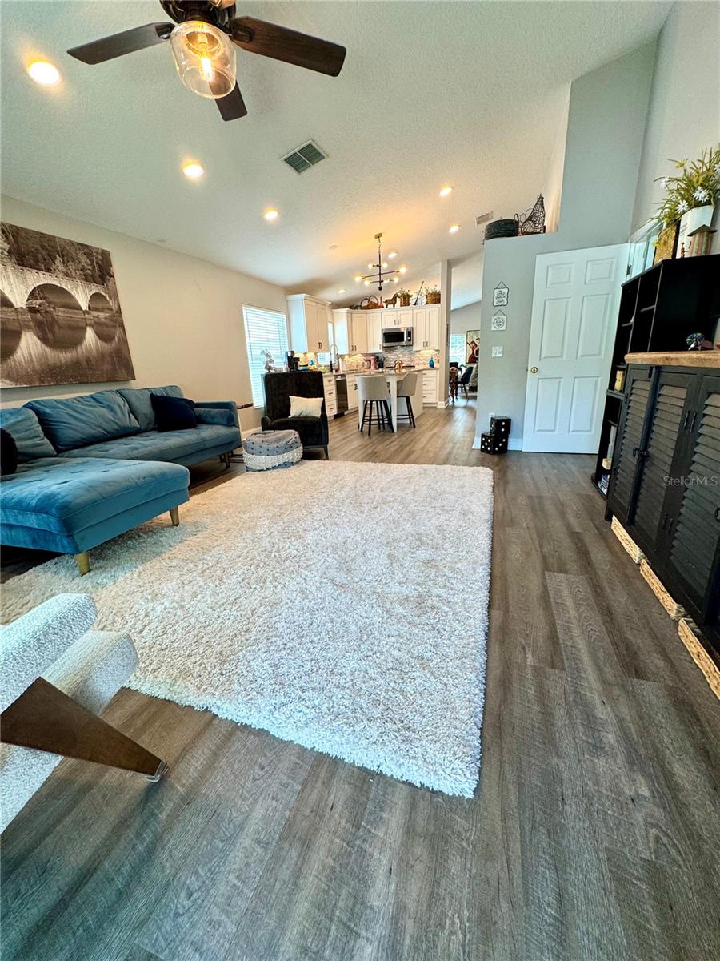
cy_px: 480
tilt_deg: -16.7
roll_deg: +2.8
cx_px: 360
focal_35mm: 14
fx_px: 388
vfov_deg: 102.1
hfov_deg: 85.7
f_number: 2.2
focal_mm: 2.22
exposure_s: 1/120
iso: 160
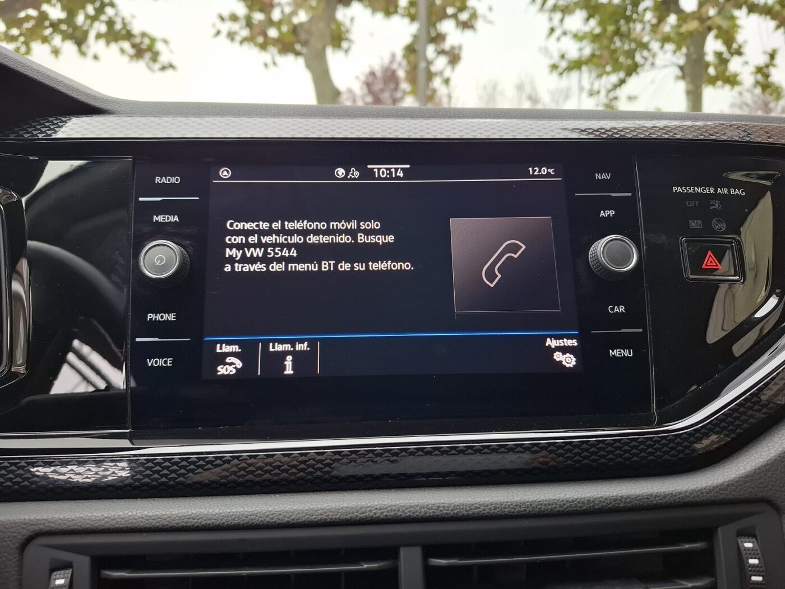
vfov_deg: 58.9
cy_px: 294
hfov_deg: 73.9
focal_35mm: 23
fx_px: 522
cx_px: 392
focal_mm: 5.54
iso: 320
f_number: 1.8
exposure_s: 1/100
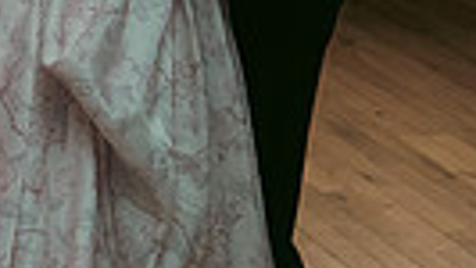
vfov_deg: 7.3
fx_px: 1958
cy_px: -395
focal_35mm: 155
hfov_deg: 13.8
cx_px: 125
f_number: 3.5
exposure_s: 1/160
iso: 2500
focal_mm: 34
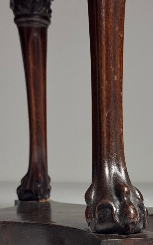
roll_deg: +0.5
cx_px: 137
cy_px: 188
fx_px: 541
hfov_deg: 15.9
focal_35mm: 81
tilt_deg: -2.3
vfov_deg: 25.2
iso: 200
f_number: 1.78
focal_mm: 6.76
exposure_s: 1/50
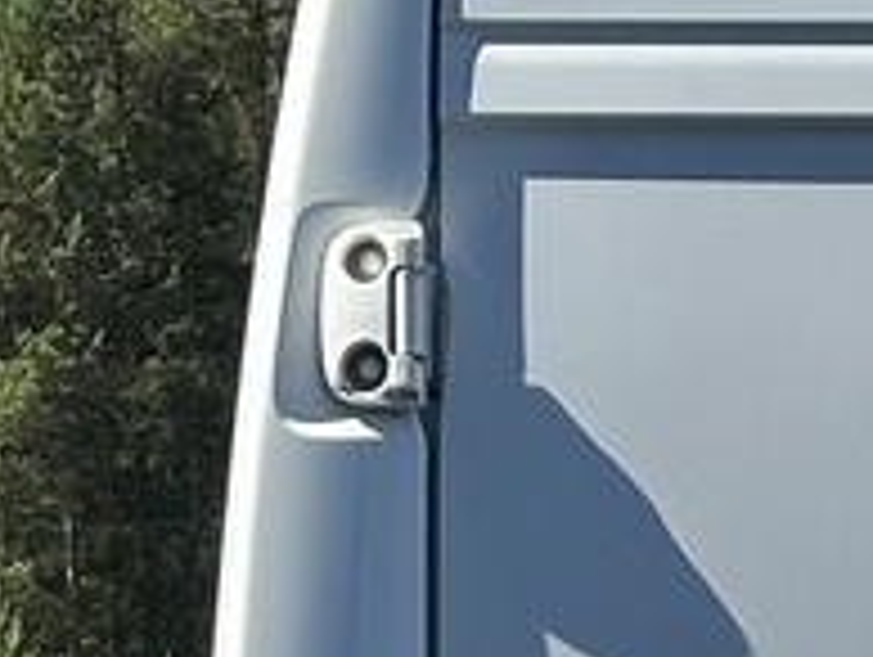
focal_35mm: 356
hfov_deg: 5.5
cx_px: 1678
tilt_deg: -0.7
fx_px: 8989
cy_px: 1341
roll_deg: +2.4
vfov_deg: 4.1
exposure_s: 1/1783
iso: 64
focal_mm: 6.86
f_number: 1.78
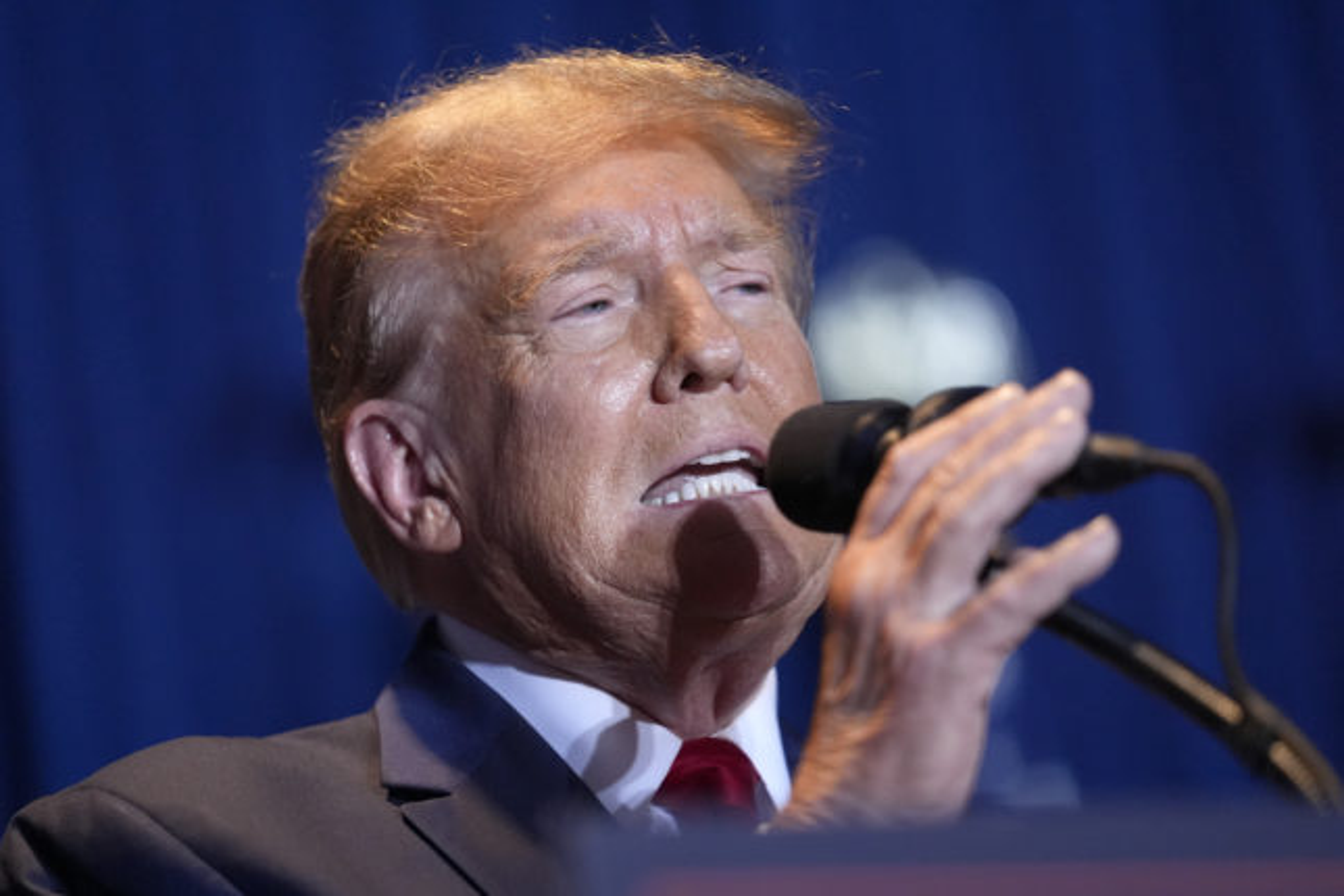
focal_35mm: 200
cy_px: 448
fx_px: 7466
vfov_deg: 6.9
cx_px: 672
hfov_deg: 10.3
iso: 4000
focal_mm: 200
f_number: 2.8
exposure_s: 1/640
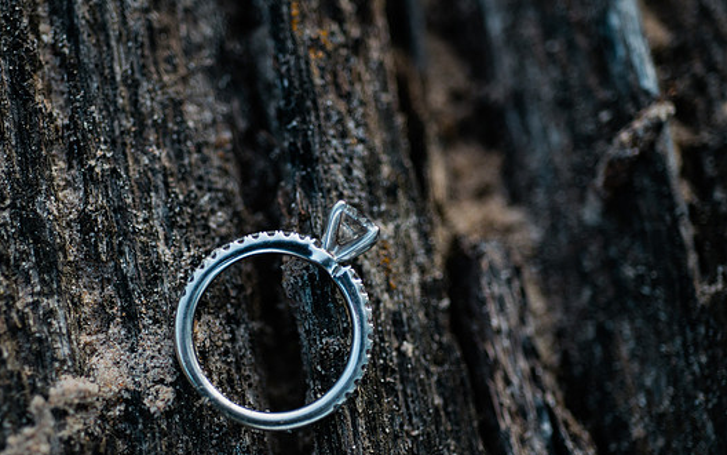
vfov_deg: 16.7
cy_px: 276
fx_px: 1545
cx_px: 330
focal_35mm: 78
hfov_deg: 26.5
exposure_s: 1/400
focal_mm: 60
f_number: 3.5
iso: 100
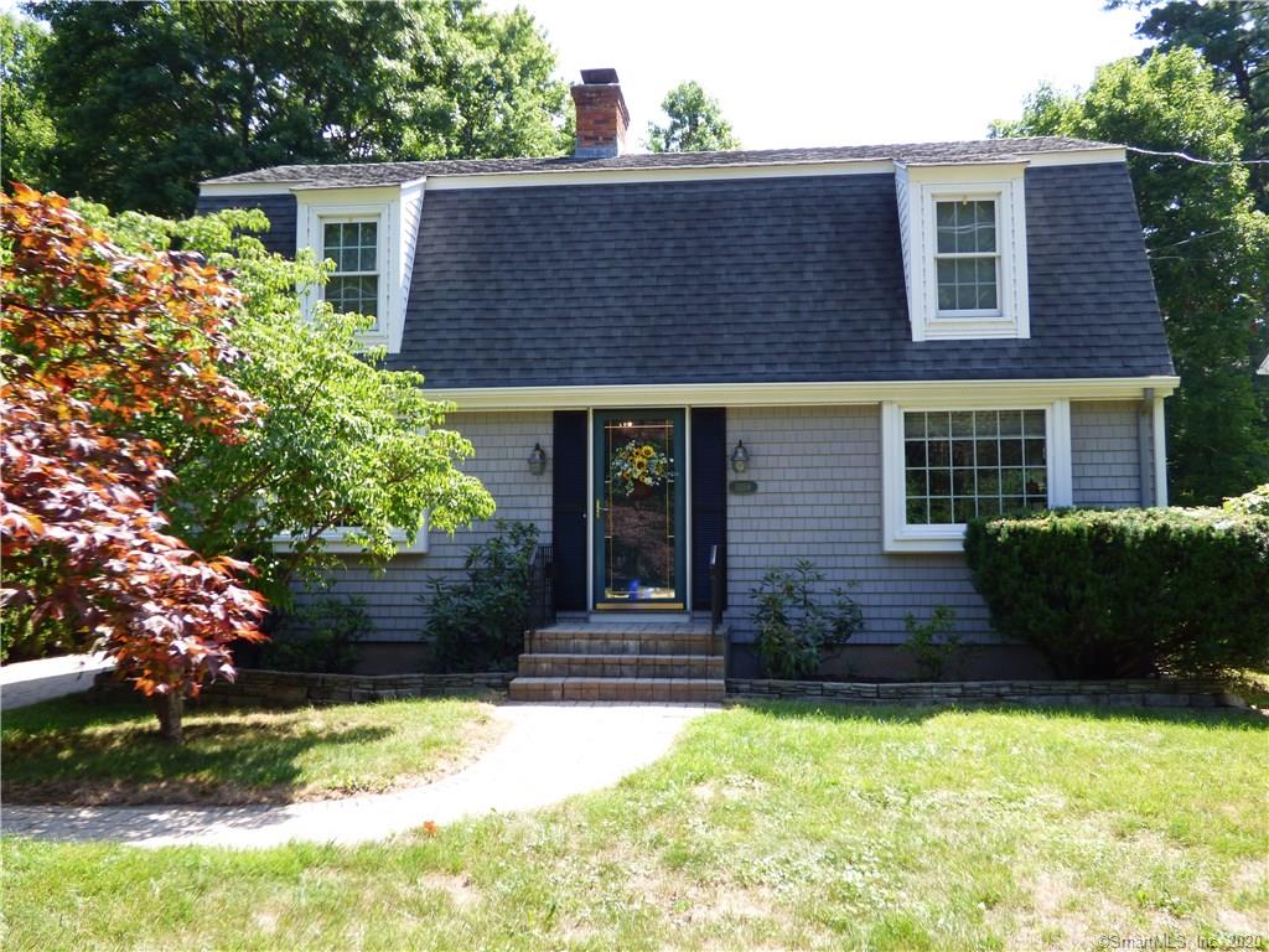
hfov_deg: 61.7
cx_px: 634
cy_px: 476
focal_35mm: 29
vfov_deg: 48.2
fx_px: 1063
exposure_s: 1/320
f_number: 3.2
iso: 100
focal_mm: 5.04
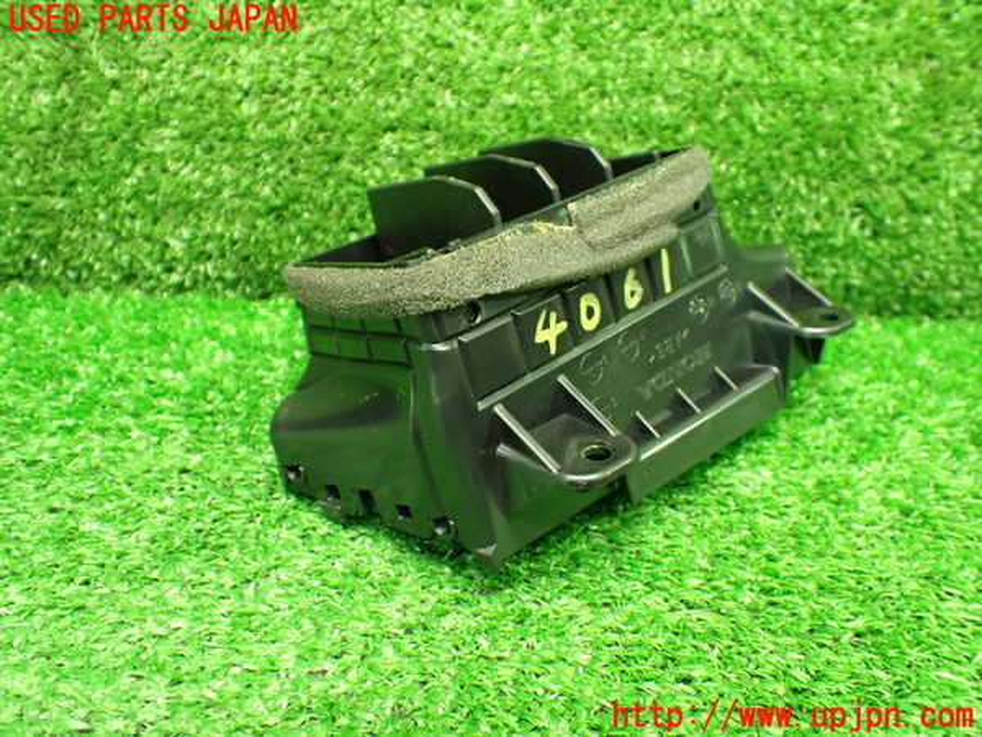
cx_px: 491
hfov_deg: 60.0
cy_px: 368
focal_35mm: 30
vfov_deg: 46.8
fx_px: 851
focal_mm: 5.4
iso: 800
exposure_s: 1/40
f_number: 2.3
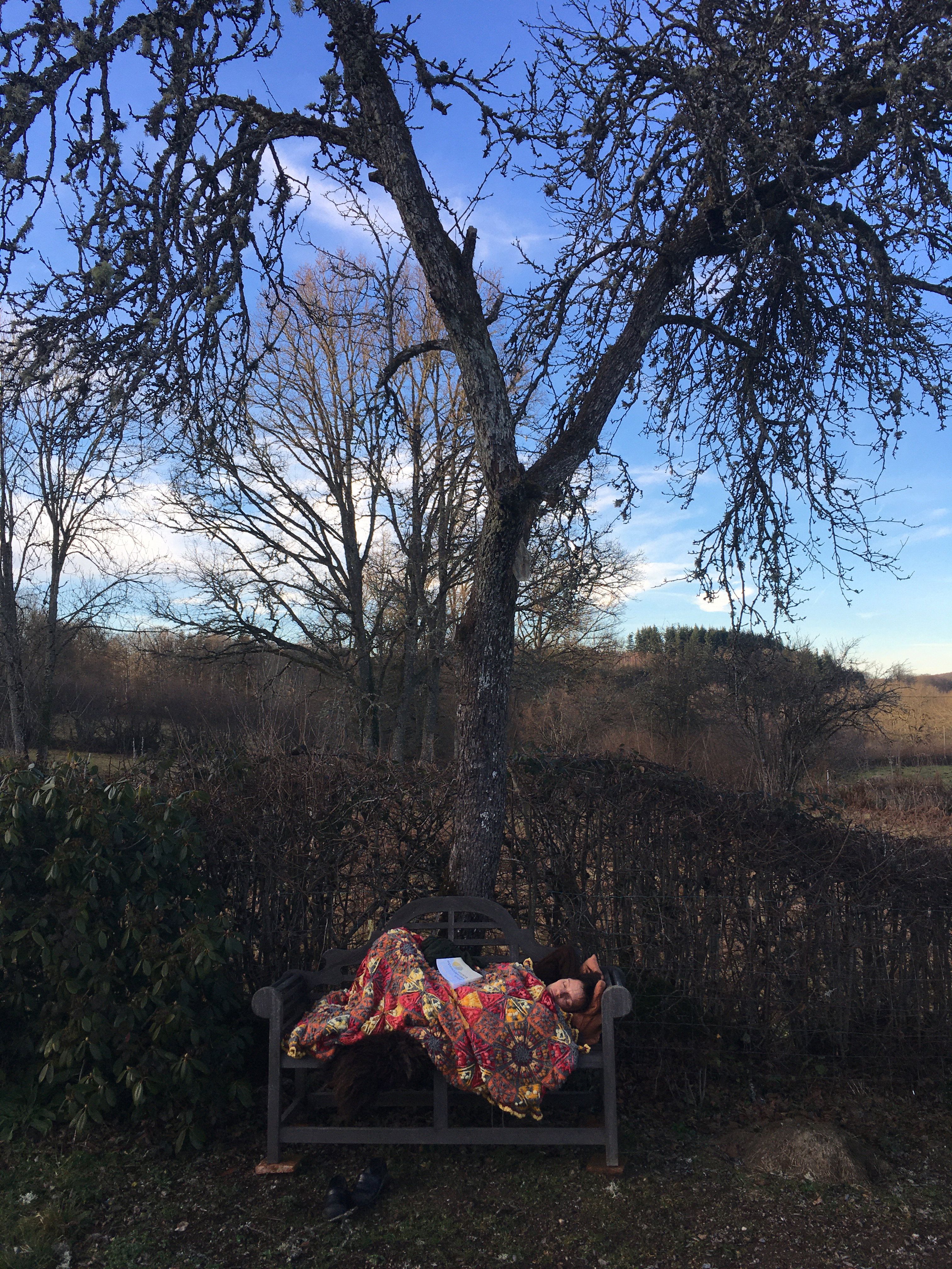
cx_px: 476
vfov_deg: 61.7
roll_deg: +1.9
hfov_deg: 48.2
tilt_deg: +3.3
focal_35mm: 29
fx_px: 1063
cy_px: 634
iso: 25
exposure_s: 1/400
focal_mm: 4.15
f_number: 2.2
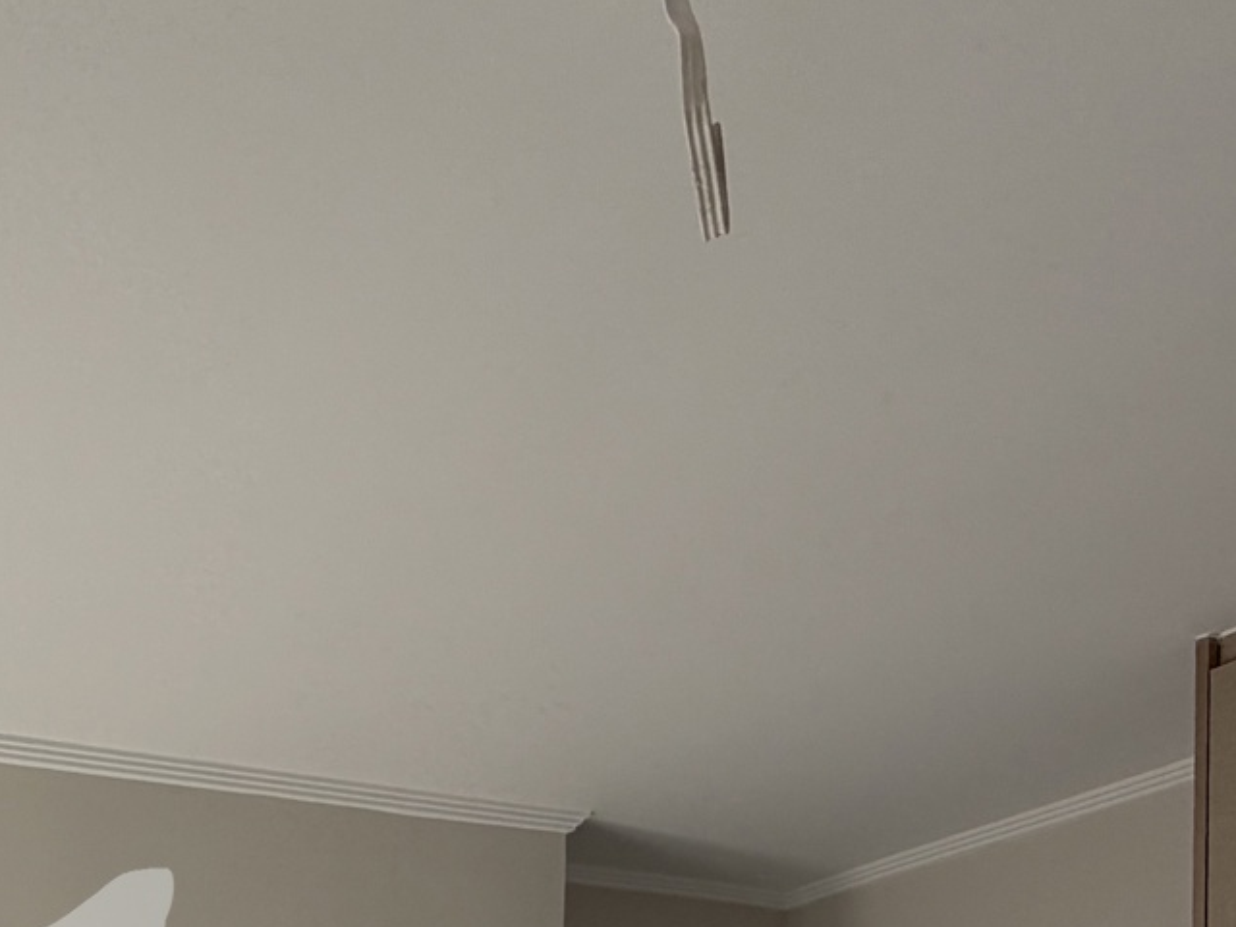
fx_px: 1500
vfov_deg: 26.7
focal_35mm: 42
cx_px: 174
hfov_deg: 41.9
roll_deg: -0.2
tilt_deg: -0.7
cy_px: 1321
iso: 40
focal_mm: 2.22
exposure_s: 1/173
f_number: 2.2
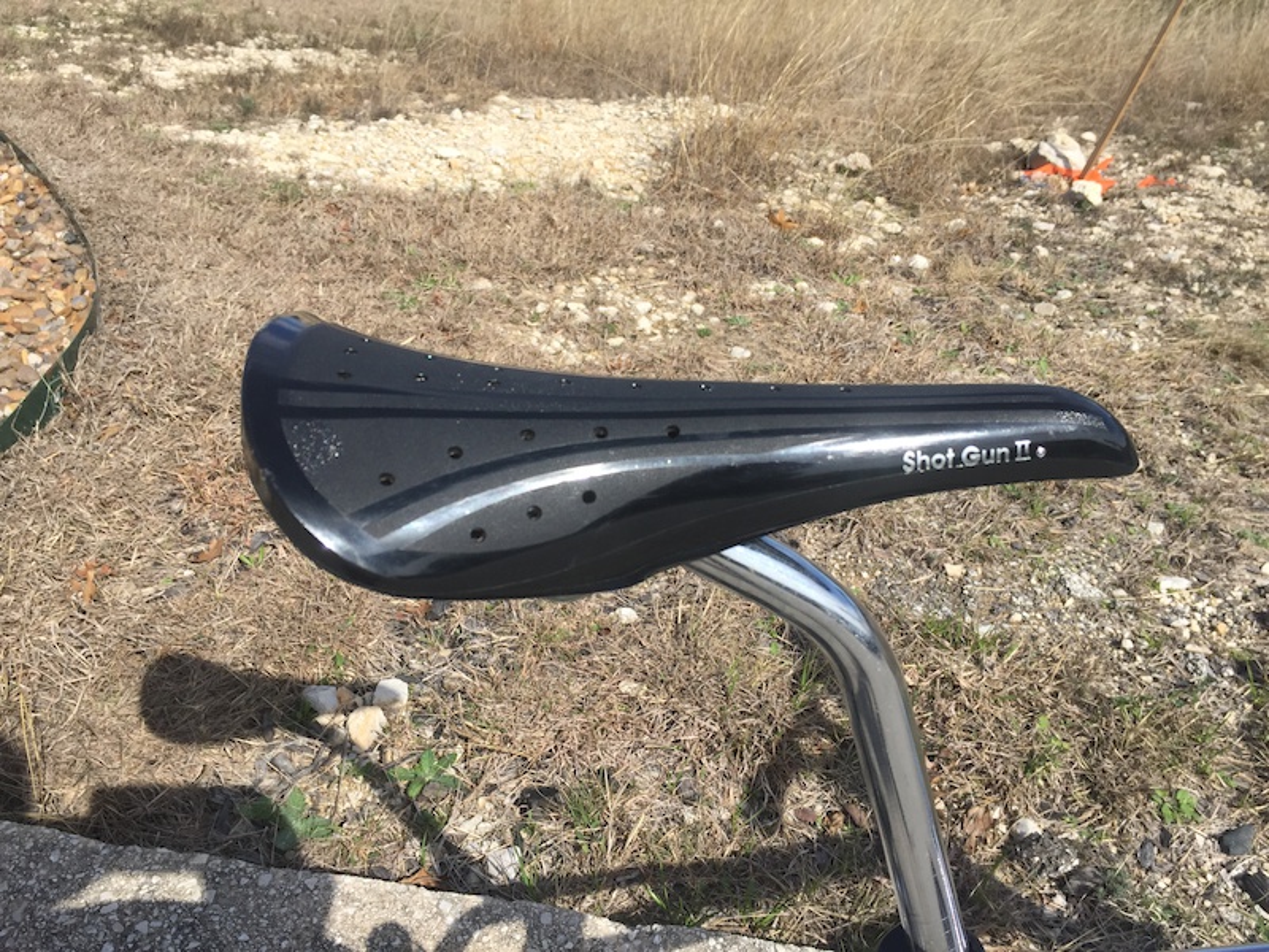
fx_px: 1063
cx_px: 634
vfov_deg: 48.2
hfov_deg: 61.7
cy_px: 476
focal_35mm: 29
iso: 32
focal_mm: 4.15
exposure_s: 1/2083
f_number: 2.2
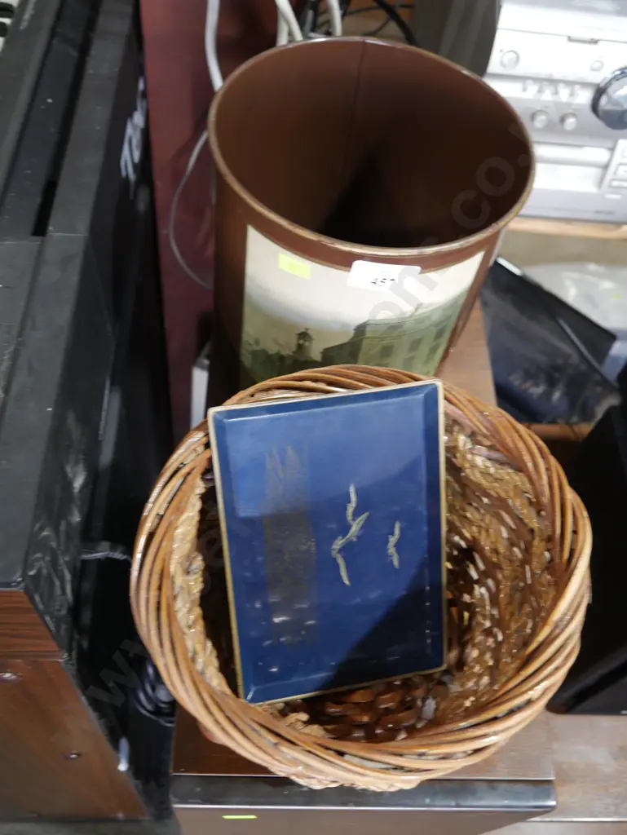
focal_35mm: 30
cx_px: 314
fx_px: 724
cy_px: 418
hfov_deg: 46.8
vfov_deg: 59.9
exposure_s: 1/60
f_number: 3.6
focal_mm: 15
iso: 500
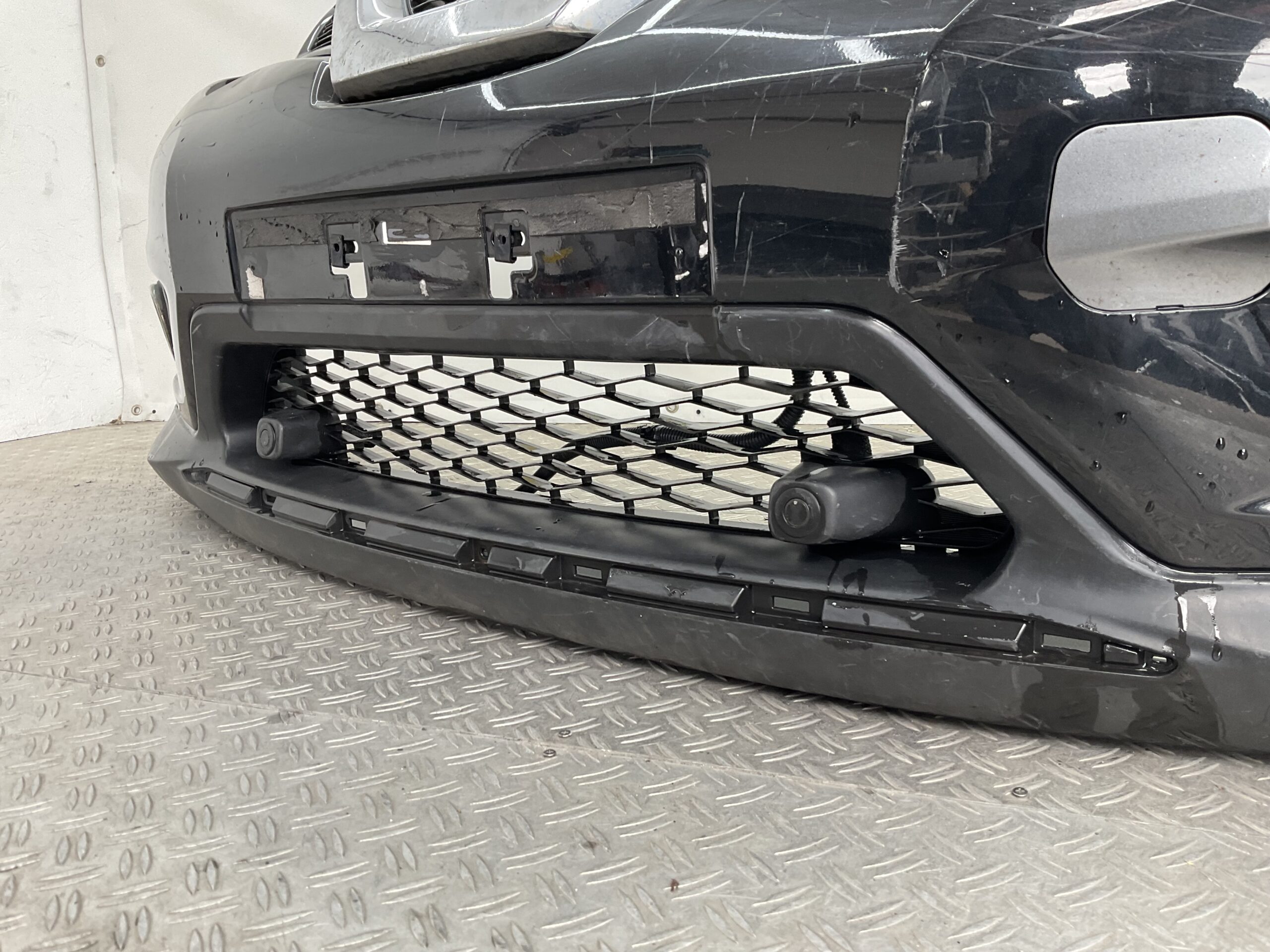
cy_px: 476
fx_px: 1064
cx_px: 635
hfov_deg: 61.7
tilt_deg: -11.6
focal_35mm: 29
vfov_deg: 48.2
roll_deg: +1.9
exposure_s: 1/100
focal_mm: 3
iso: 40
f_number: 1.8
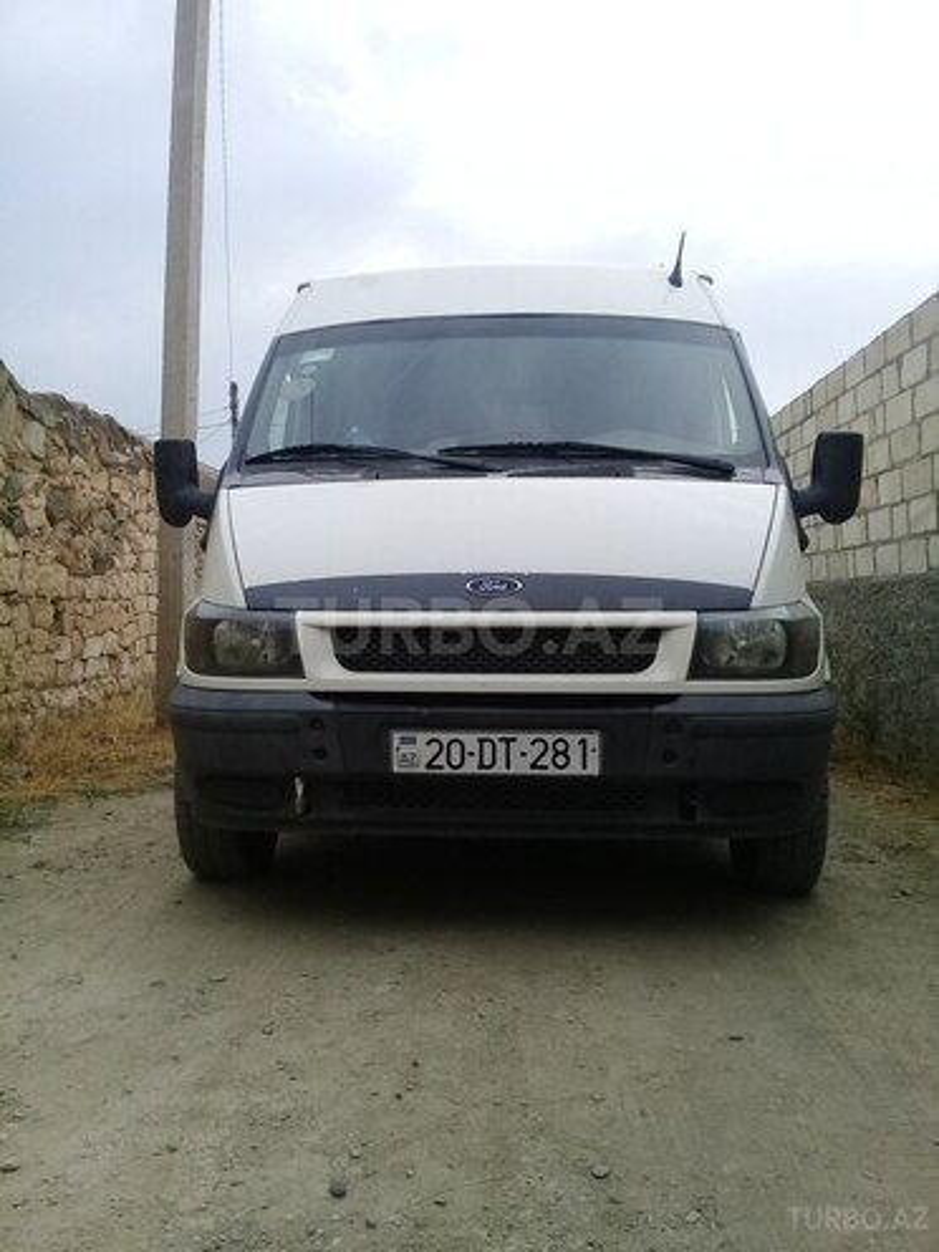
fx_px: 1121
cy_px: 626
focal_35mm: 31
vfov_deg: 58.4
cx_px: 470
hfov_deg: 45.4
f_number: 2.2
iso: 50
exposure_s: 1/245
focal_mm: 3.3
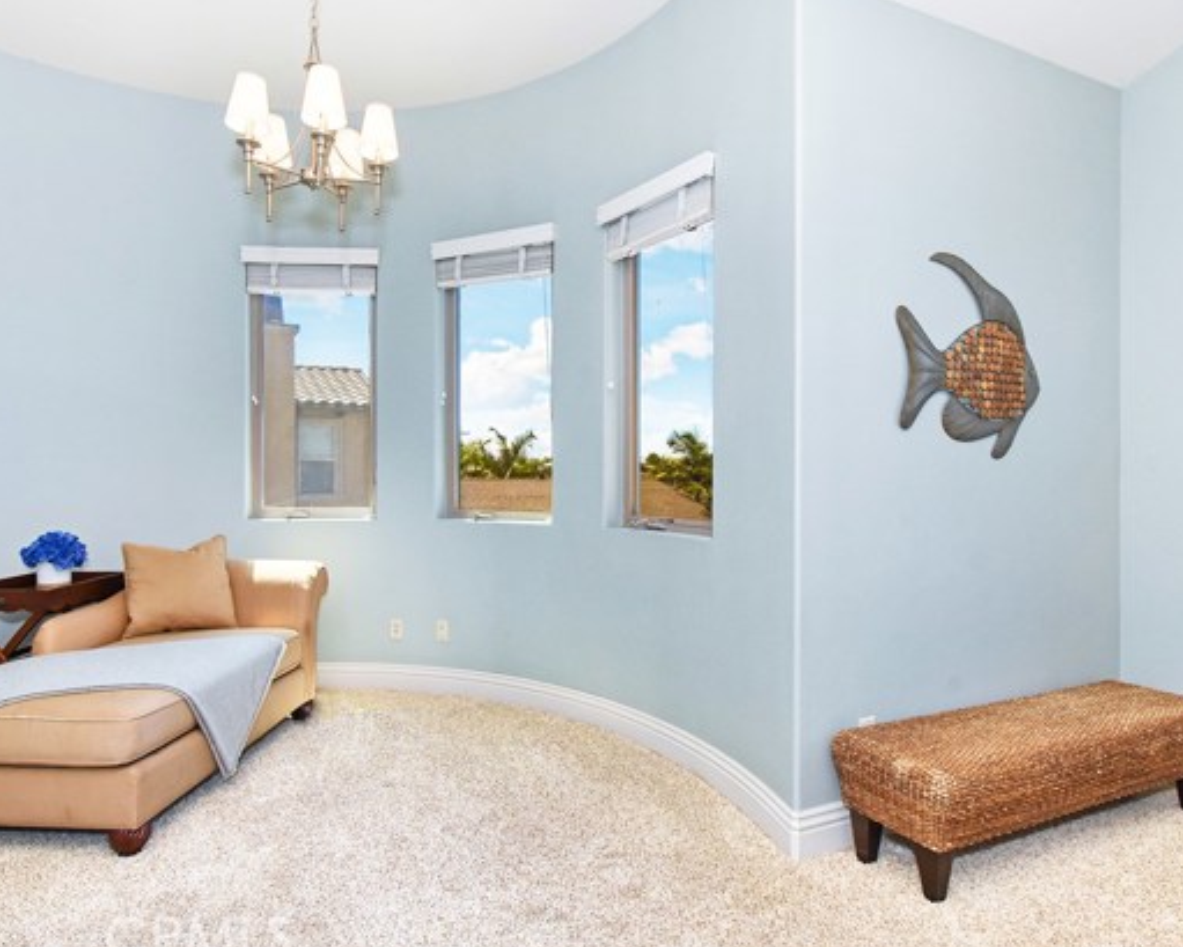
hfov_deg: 79.4
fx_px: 711
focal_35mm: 20
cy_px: 476
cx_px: 544
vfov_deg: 67.3
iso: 1000
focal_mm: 11.5
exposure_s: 1/250
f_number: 11
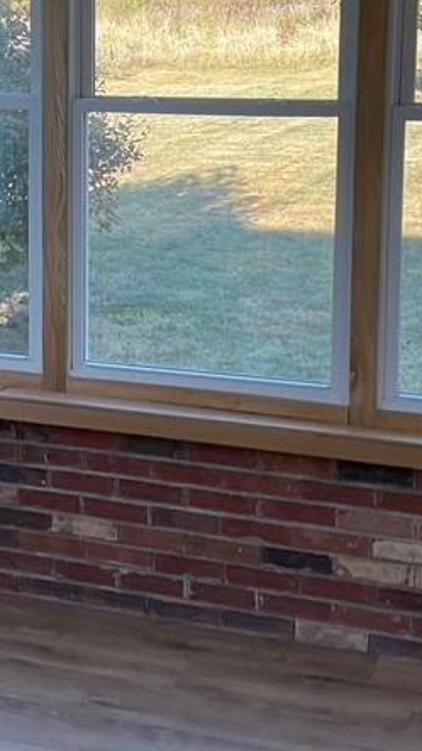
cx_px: 27
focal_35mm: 73
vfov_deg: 28.7
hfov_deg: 16.3
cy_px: 234
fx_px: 1453
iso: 25
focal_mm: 3
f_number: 1.8
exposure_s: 1/120
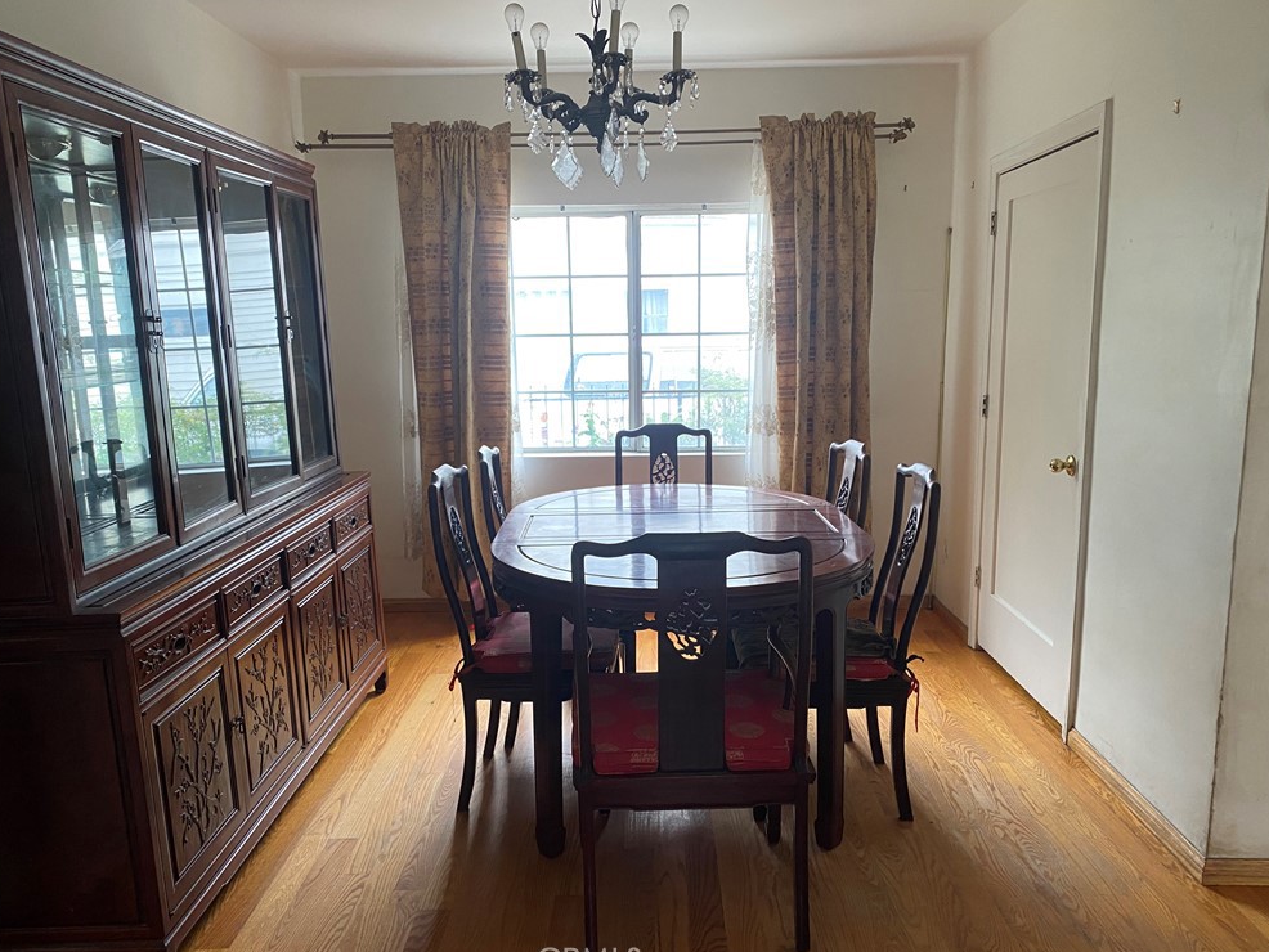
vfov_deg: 51.4
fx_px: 990
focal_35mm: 27
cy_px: 484
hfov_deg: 65.3
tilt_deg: -10.5
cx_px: 640
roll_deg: +0.5
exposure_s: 1/82
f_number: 1.8
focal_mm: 4.25
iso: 125
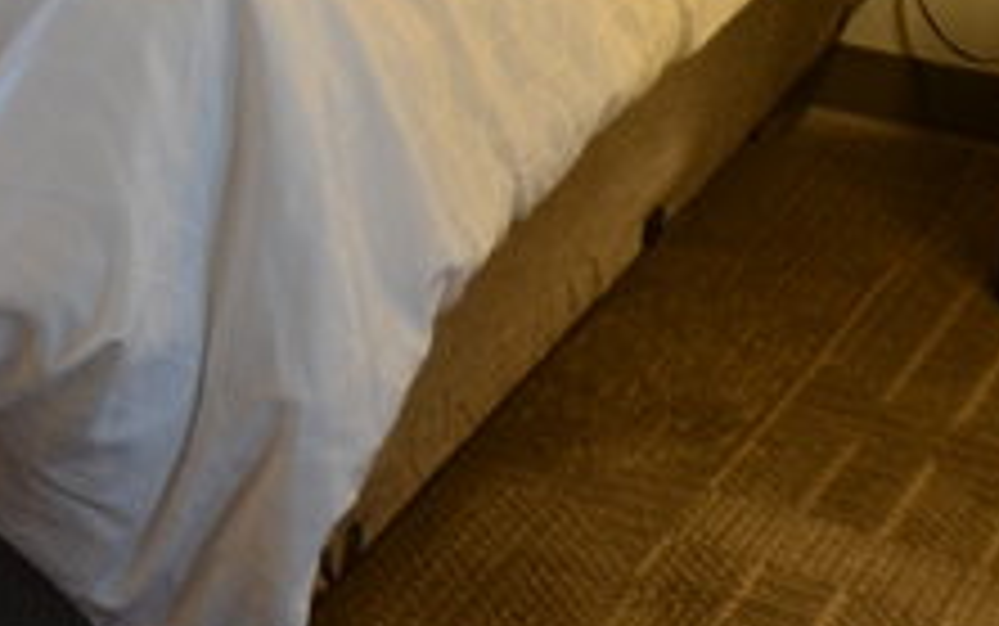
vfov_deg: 11.1
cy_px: -531
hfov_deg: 17.4
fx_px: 2996
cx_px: -410
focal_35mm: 110
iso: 640
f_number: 7.1
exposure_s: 1/25
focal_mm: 20
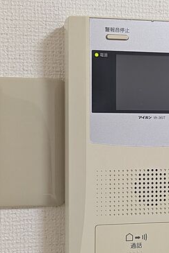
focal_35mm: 93
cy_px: 138
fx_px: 655
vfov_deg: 21.9
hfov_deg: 14.5
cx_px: 154
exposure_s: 1/24
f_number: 1.89
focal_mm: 5.43
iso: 97
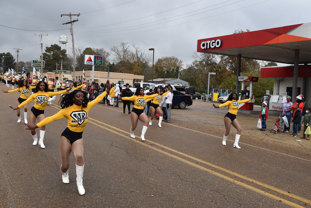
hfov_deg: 51.3
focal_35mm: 38
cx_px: 156
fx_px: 324
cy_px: 104
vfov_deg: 35.5
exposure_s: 1/250
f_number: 8
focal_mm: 25
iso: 125
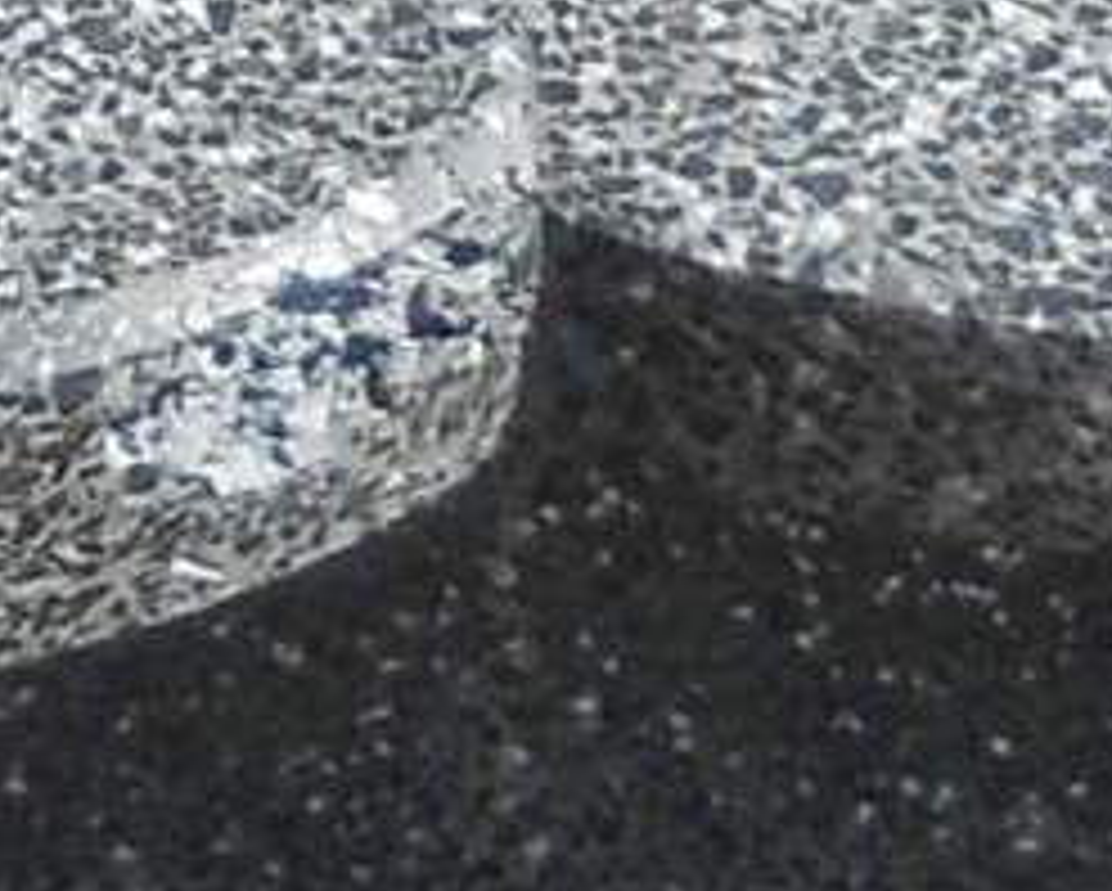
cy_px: -3154
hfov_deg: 6.1
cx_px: -545
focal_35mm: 315
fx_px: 10375
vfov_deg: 4.4
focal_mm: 6.72
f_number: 5.5
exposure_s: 1/250
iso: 80
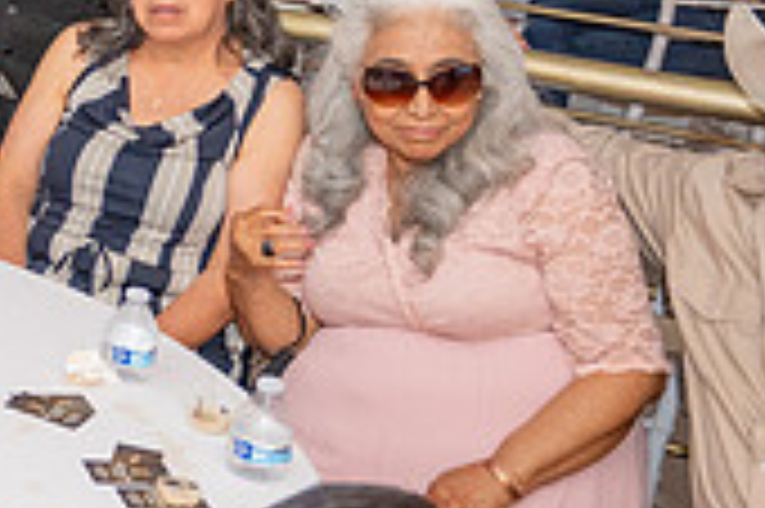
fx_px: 1741
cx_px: -490
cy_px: 178
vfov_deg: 16.6
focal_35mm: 82
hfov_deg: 20.1
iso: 800
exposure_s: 1/160
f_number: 3.2
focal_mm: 24
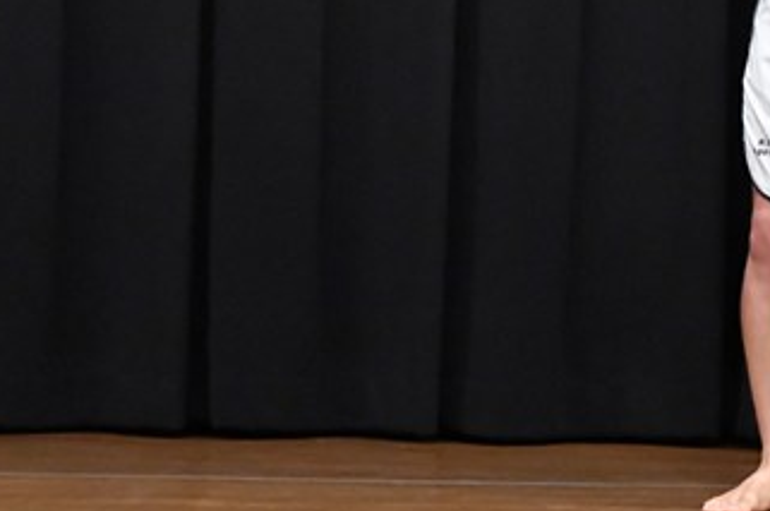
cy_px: -46
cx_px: 786
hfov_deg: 3.8
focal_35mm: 544
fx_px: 11618
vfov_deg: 2.5
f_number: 5.6
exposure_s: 1/400
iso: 8000
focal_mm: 150
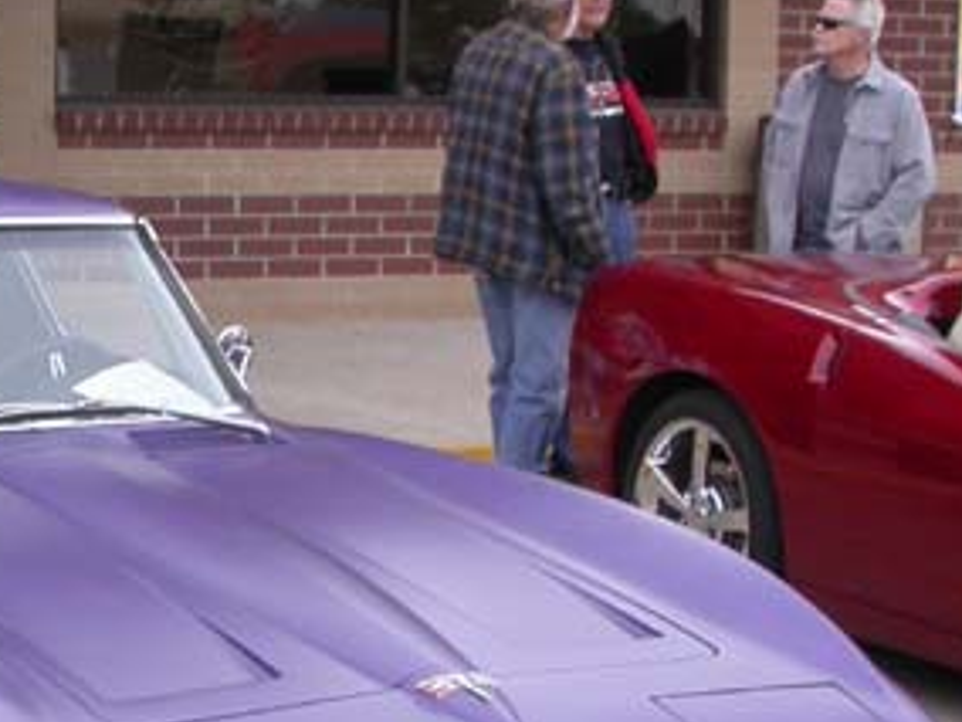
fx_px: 2974
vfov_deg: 13.8
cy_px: 512
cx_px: 58
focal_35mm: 107
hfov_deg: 18.0
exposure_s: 1/164
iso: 100
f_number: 5.3
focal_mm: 7.85
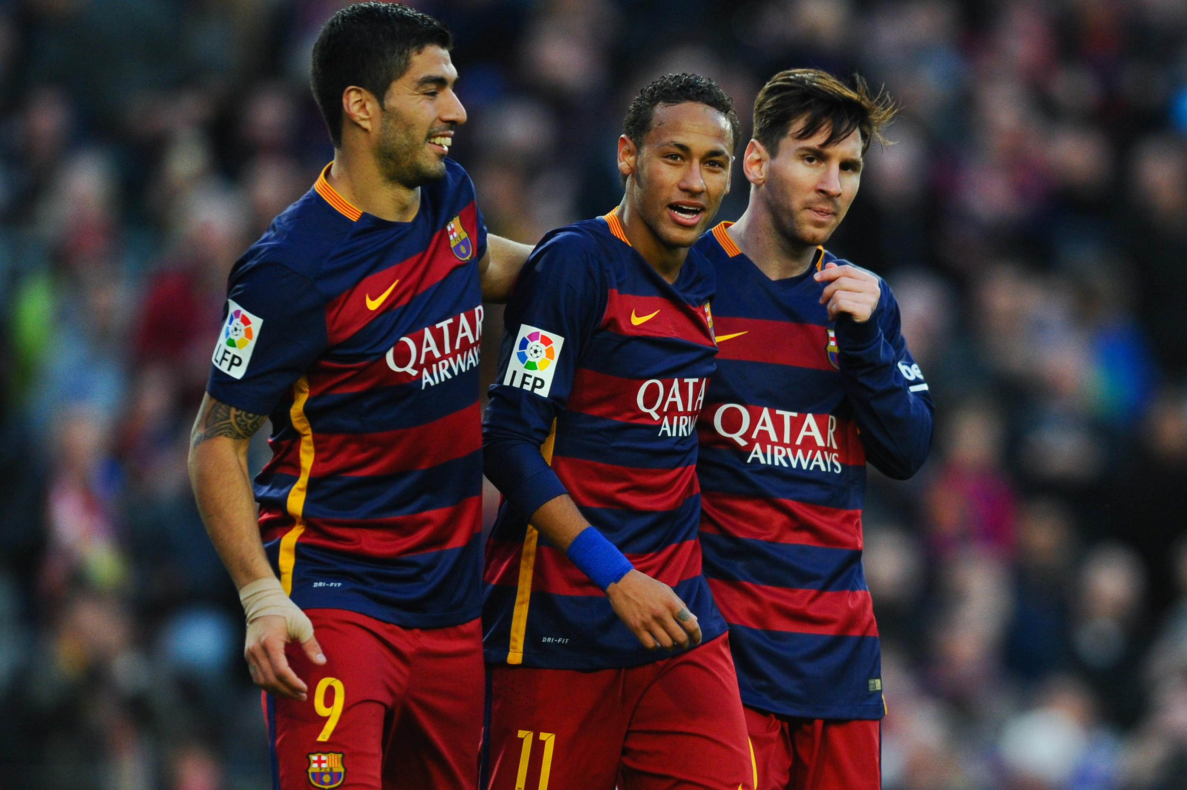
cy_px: 395
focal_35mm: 400
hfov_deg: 5.2
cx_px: 594
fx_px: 13180
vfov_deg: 3.4
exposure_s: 1/1250
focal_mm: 400
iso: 1600
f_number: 3.5
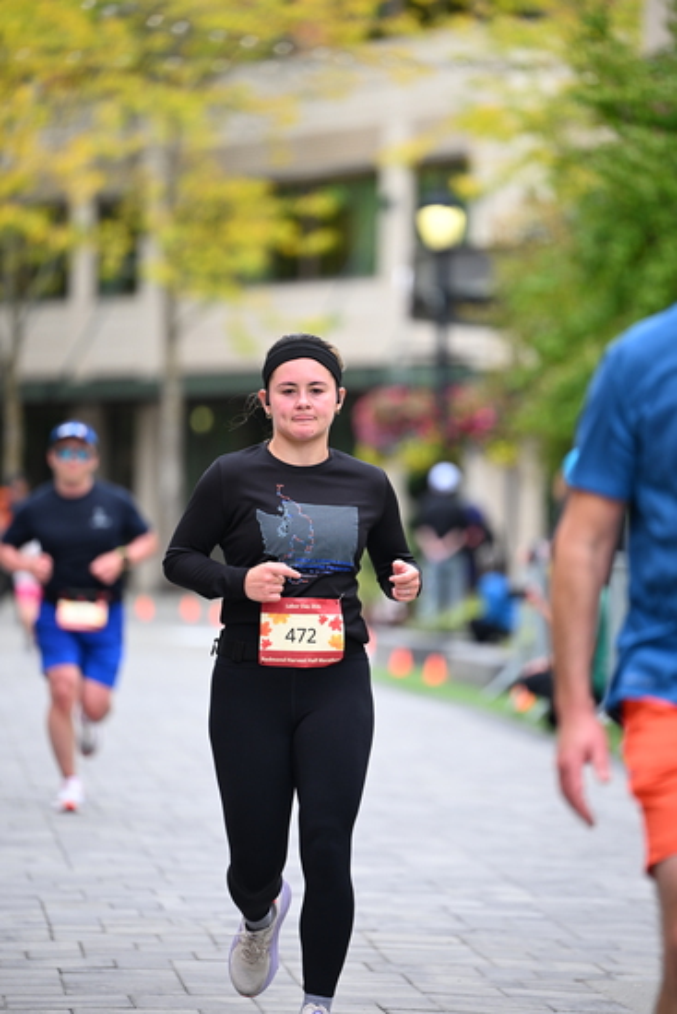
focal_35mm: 180
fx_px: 5074
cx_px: 338
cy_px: 507
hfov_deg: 7.6
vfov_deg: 11.4
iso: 640
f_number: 2.8
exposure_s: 1/1600
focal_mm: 180
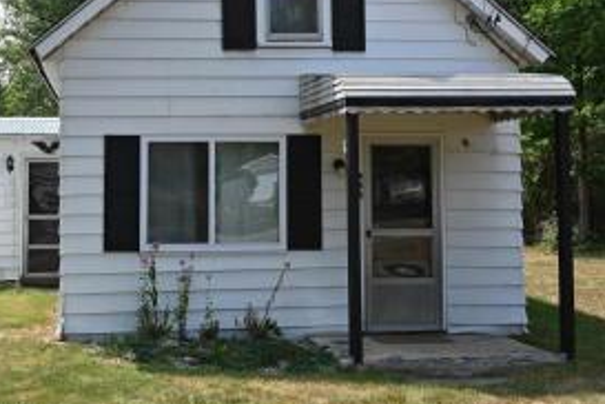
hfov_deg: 37.8
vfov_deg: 25.9
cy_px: 131
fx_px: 871
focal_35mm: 52
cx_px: 189
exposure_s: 1/320
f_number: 6.3
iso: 100
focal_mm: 31.5
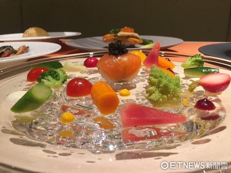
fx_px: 194
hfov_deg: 61.7
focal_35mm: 29
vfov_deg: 48.2
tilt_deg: -19.3
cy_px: 86
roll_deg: +1.3
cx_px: 116
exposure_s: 1/30
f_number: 2.2
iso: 64
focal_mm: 4.15
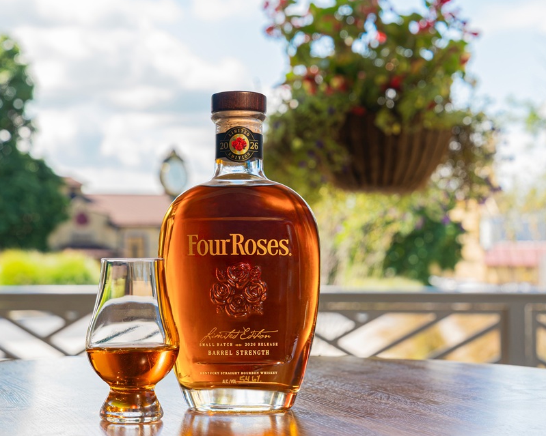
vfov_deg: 21.0
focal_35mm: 73
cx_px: 228
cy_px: 216
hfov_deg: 26.0
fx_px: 1179
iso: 800
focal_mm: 64
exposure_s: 1/250
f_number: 8
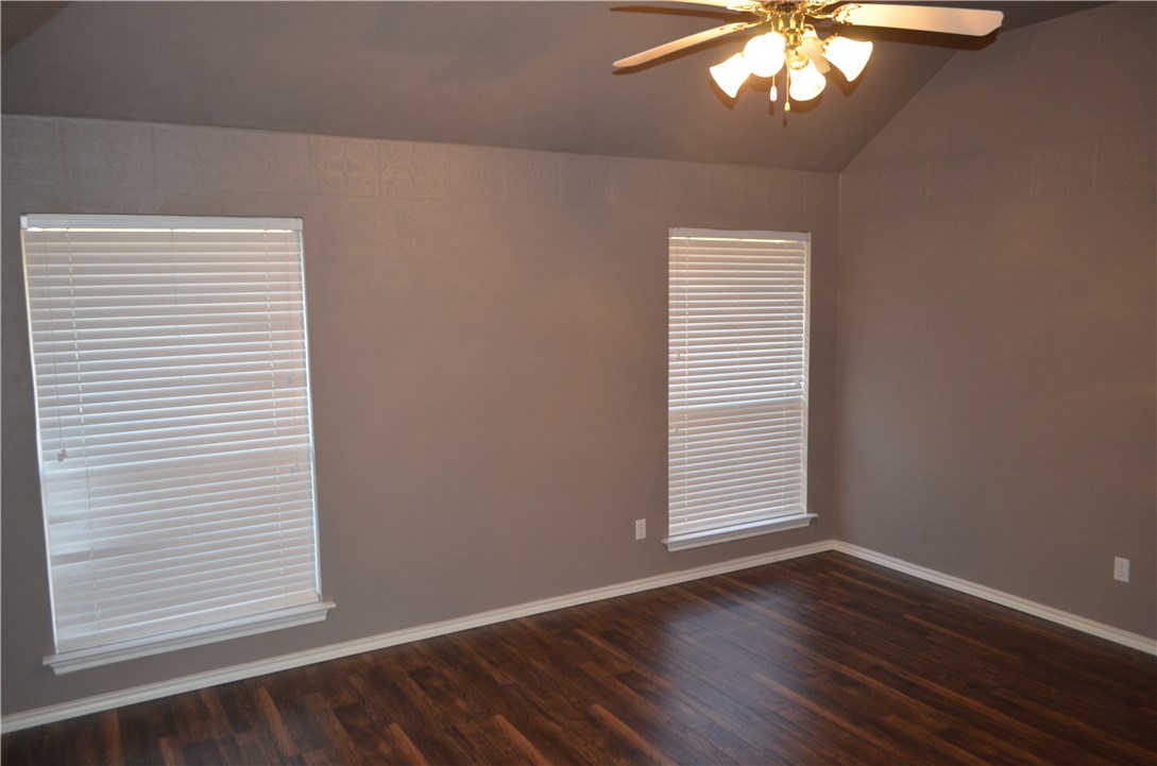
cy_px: 383
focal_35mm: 27
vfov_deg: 47.7
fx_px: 866
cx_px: 578
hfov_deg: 67.5
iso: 1000
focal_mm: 18
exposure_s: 1/60
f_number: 3.5
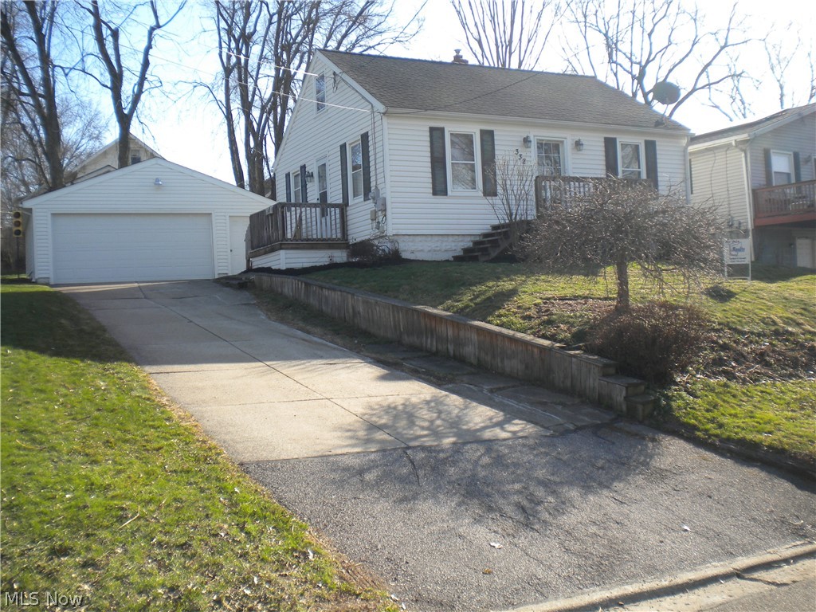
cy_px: 306
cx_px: 408
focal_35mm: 35
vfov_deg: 40.7
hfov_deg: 52.6
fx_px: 825
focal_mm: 6.3
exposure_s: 1/271
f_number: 4.6
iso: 80
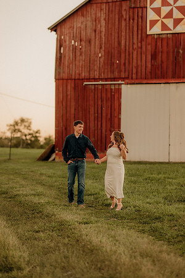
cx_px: 92
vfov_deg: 23.9
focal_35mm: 85
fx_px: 655
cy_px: 139
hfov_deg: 16.1
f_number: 1.8
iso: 200
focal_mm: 85
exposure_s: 1/100
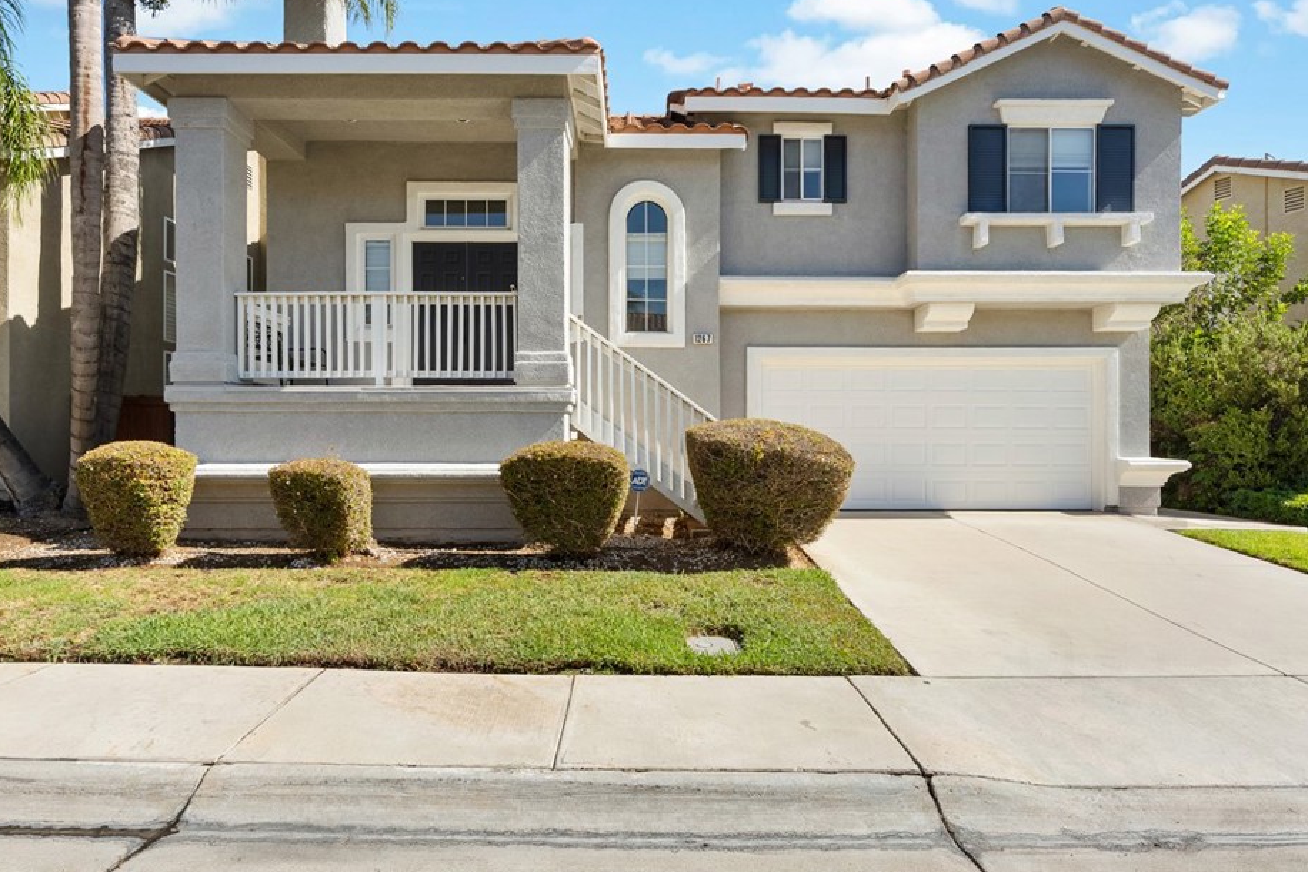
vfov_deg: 64.6
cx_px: 647
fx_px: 690
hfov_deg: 86.9
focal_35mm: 19
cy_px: 423
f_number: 9
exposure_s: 1/160
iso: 100
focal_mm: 17
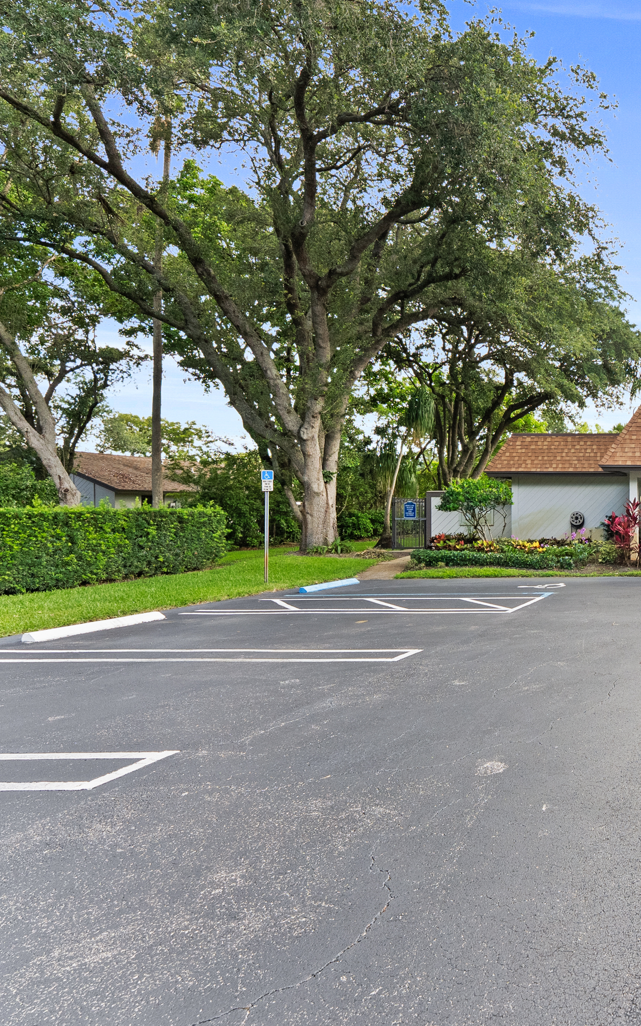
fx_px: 615
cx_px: 742
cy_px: 502
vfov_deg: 79.6
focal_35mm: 22
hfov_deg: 41.0
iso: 320
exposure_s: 1/250
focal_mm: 14
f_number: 8
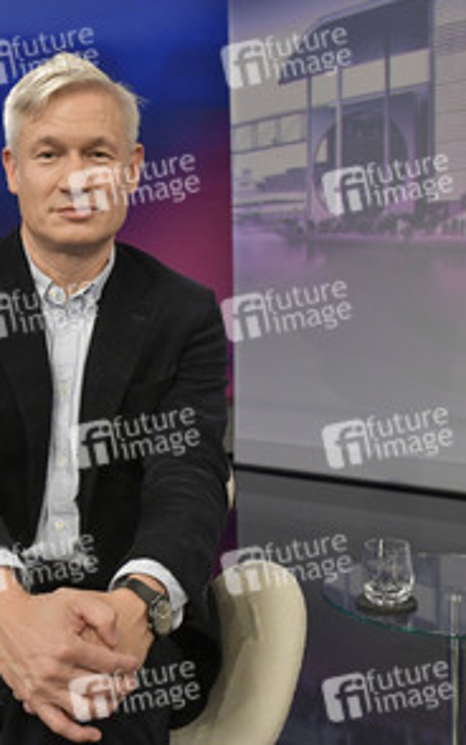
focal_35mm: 50
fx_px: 1015
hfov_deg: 25.2
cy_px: 375
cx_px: 67
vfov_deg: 40.3
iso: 2500
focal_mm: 32
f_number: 6.3
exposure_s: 1/200
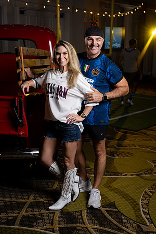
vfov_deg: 39.6
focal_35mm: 50
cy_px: 117
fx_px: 325
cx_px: 78
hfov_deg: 27.0
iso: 200
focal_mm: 50
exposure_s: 1/125
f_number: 4
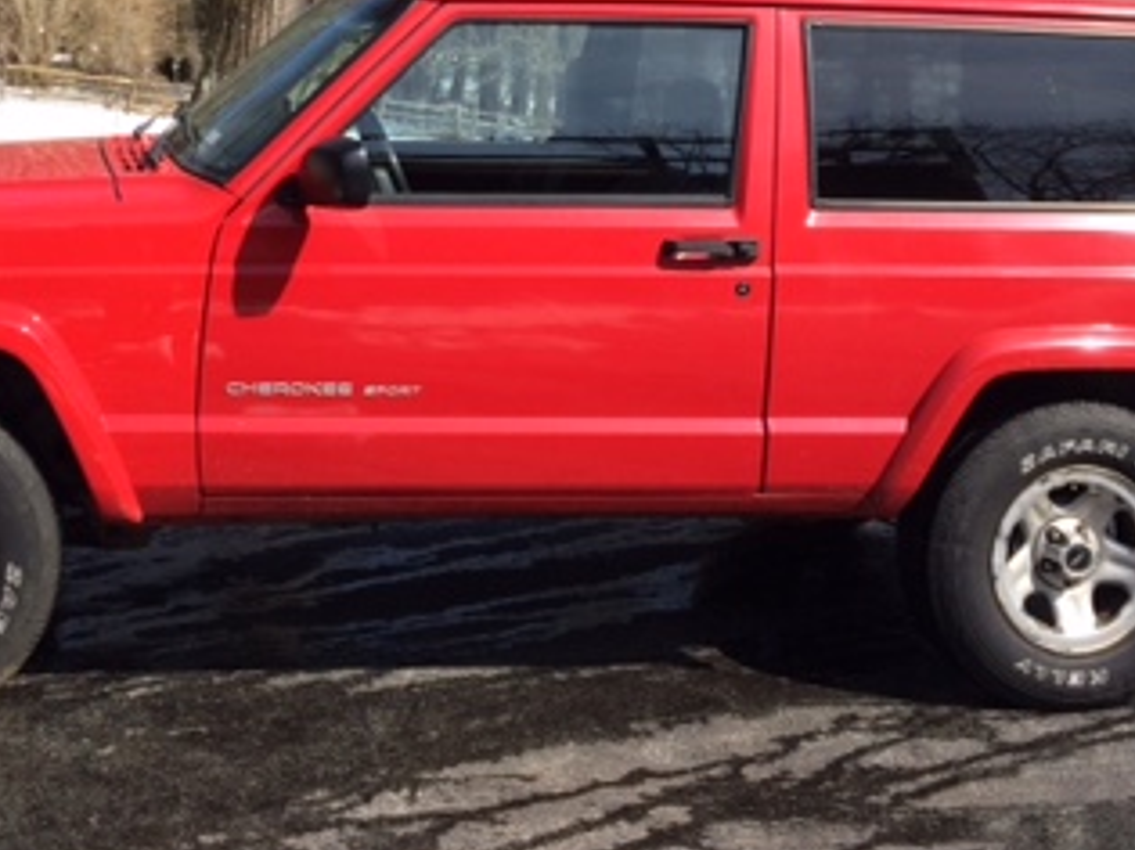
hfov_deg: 32.6
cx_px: 454
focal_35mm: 59
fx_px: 1934
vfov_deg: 23.9
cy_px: 32
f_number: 2.2
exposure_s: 1/1520
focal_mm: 4.15
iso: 32
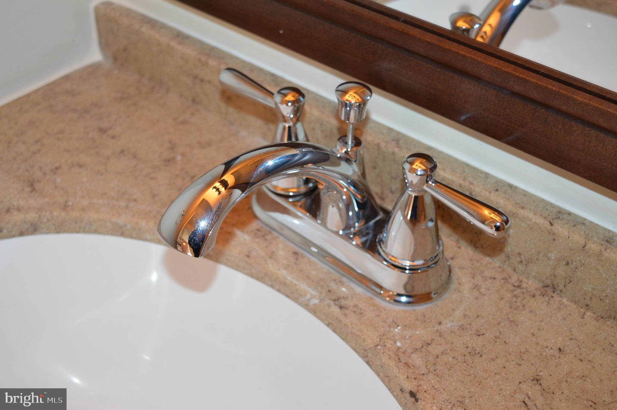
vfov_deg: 26.4
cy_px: 205
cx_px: 308
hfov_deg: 38.9
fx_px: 873
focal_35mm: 51
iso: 800
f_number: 4.5
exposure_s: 1/60
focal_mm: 34
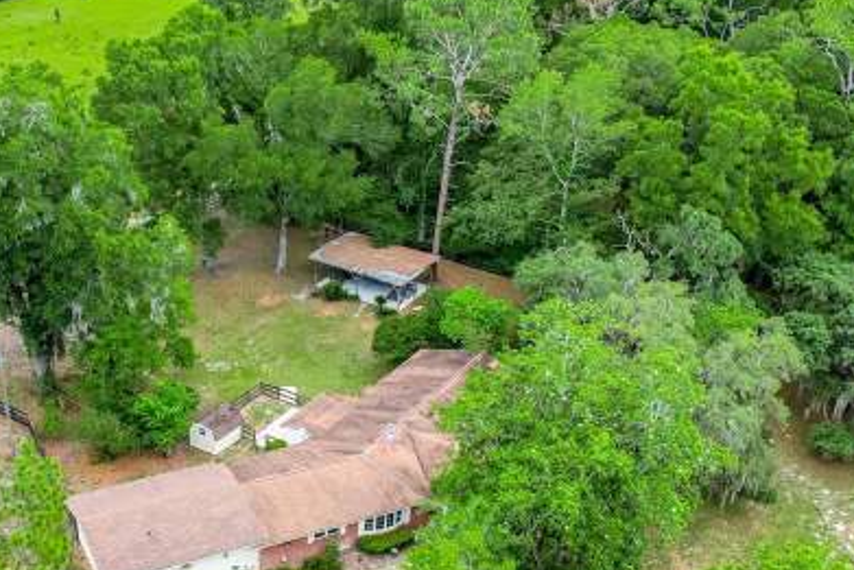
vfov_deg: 29.8
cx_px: 256
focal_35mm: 45
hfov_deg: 42.7
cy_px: 340
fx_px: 1068
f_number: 2.8
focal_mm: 8.38
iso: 100
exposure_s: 1/50
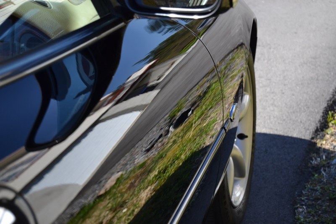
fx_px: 770
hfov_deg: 24.6
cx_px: 168
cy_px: 112
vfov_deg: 16.5
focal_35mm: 82
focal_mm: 55
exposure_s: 1/160
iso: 100
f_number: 6.3
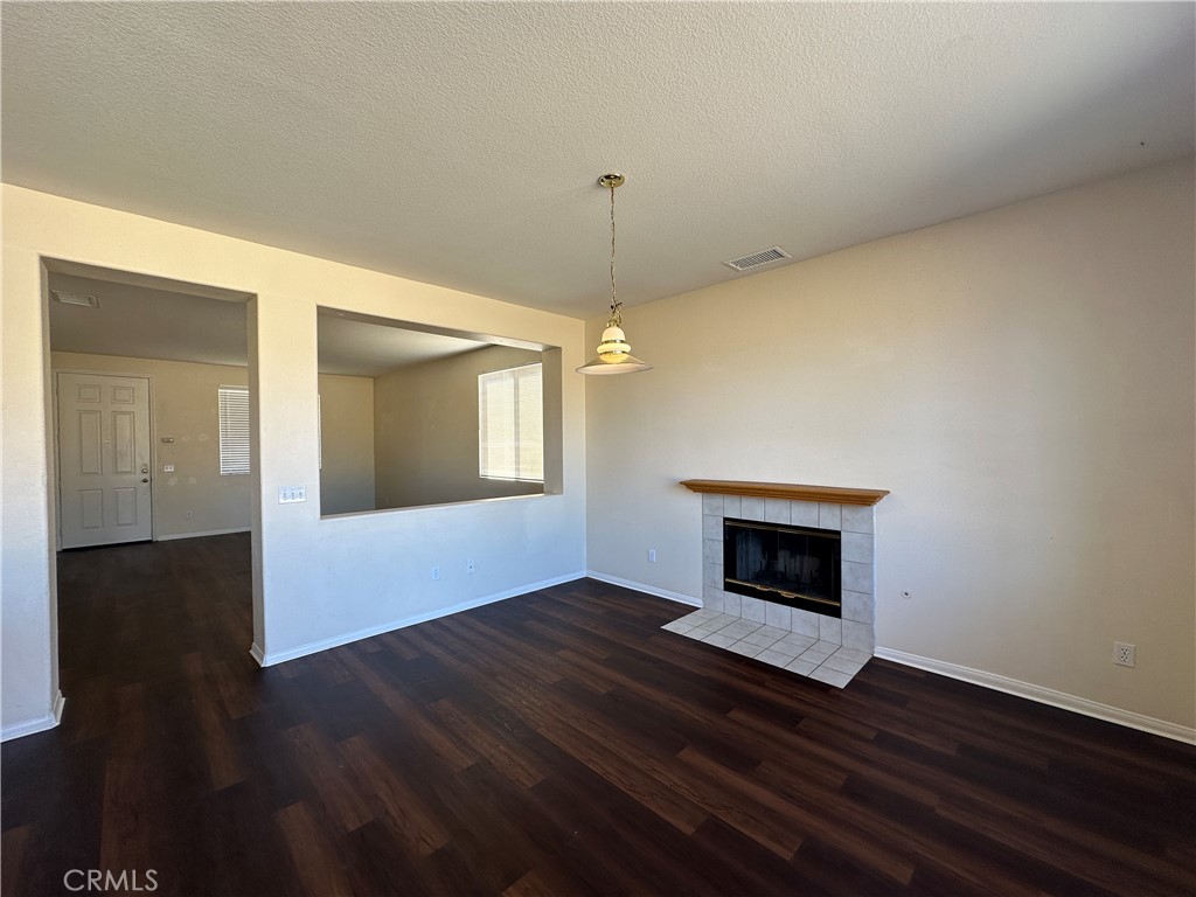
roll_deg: +0.4
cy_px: 448
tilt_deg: +0.1
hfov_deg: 102.1
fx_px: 484
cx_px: 598
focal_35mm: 14
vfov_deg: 85.7
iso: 64
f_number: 2.2
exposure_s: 1/120
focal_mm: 2.22
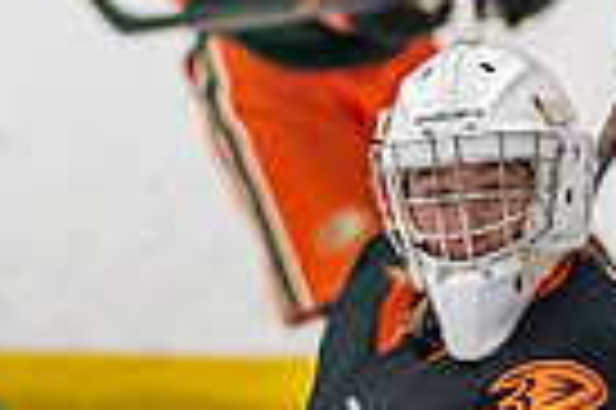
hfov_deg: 2.7
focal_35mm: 763
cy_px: 699
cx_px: 361
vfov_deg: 1.8
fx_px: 13040
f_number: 2.8
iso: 3200
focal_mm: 135
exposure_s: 1/1250
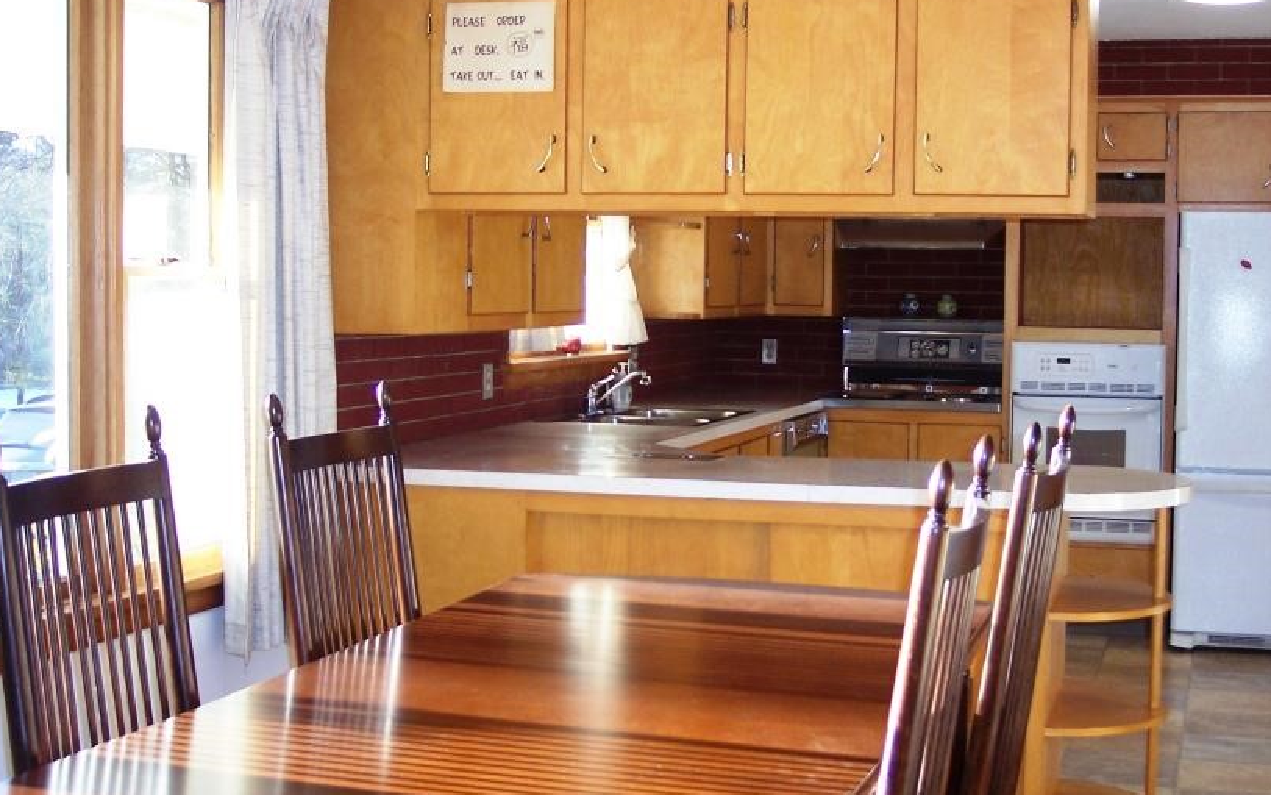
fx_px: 1801
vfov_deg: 24.9
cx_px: 728
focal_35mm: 52
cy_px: 401
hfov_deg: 38.8
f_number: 2.8
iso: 140
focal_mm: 8
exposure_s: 1/60
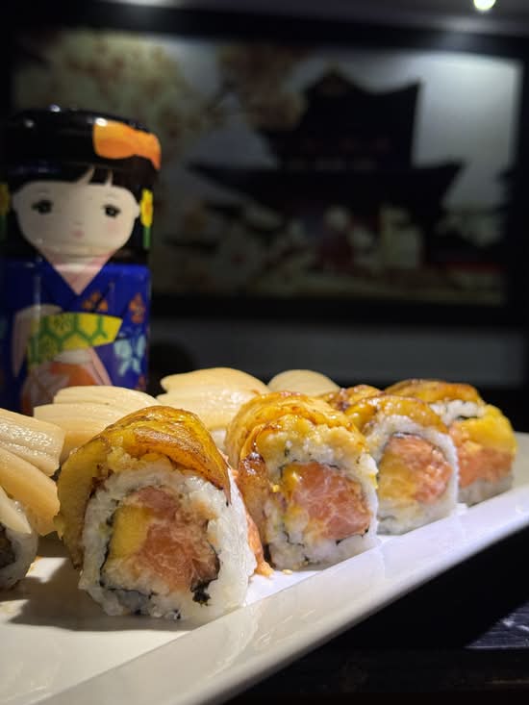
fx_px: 978
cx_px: 264
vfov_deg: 39.7
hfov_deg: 30.3
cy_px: 352
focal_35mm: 48
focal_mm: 6.76
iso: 80
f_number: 1.78
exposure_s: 1/60
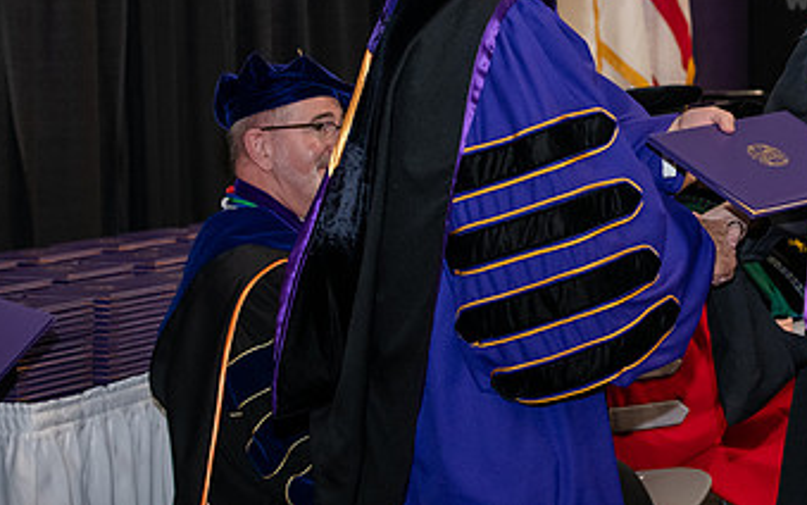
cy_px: 49
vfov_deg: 10.7
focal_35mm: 122
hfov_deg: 16.9
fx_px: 2684
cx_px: 676
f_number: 5.6
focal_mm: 70
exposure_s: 1/200
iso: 2500
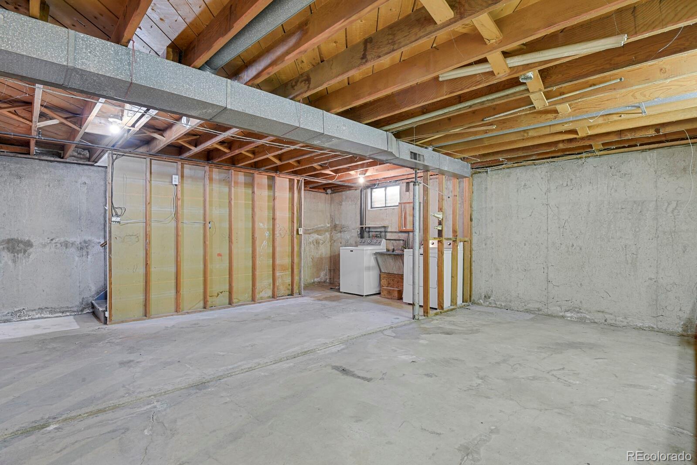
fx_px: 329
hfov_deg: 93.3
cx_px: 348
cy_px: 232
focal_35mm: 17
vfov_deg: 70.4
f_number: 8
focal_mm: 17
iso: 250
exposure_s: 20
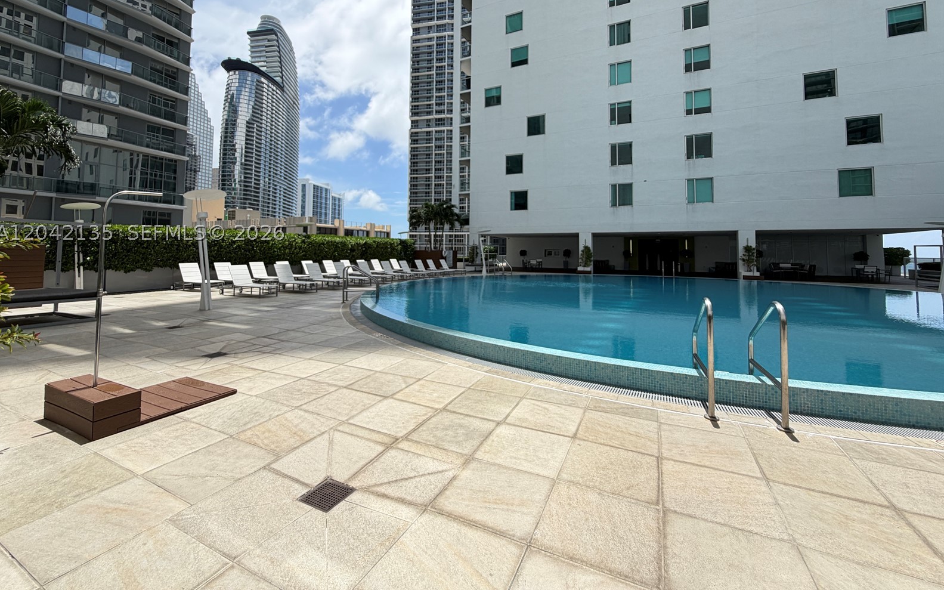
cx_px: 468
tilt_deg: +3.5
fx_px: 386
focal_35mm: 15
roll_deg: -0.6
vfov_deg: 73.9
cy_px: 233
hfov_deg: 101.5
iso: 20
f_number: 2.2
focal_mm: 2.22
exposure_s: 1/985
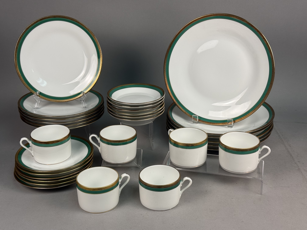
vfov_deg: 30.3
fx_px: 426
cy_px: 115
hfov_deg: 39.7
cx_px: 154
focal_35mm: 48
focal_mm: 6.76
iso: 50
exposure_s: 1/121
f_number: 1.78
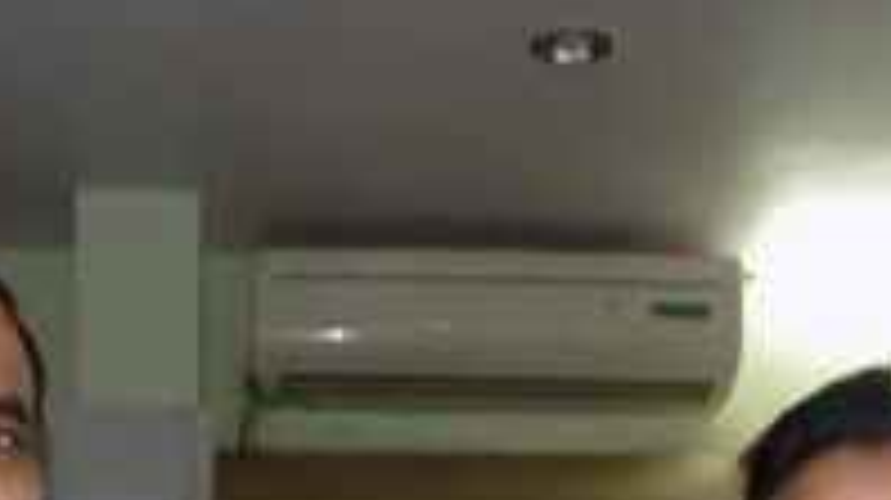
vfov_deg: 13.7
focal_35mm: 76
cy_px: 968
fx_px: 1794
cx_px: 360
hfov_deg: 27.8
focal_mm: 4
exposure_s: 1/30
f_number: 3.1
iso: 200
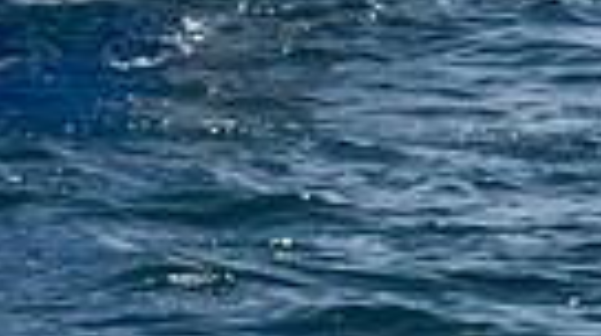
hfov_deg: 2.9
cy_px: -464
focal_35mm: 738
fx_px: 11742
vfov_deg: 1.6
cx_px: -354
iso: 640
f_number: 14
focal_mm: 110
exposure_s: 1/1250
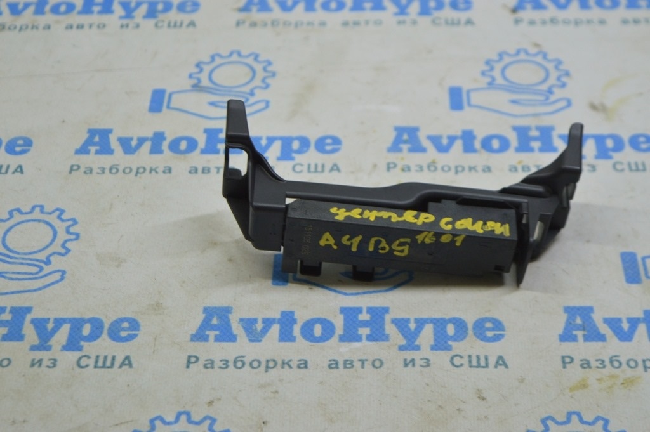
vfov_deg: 18.2
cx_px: 325
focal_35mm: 75
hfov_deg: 27.0
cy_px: 216
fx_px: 1353
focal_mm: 50
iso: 400
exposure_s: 1/40
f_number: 5.6
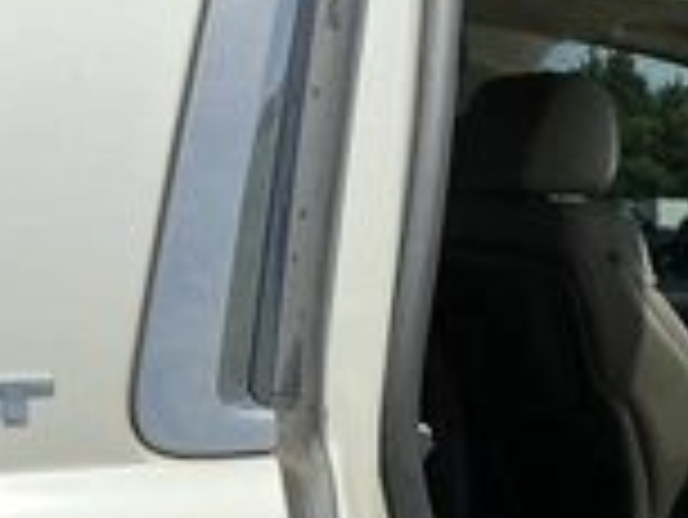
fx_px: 1452
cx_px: 845
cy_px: 541
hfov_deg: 24.0
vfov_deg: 19.5
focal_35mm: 73
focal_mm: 3
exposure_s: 1/1311
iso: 25
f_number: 1.8
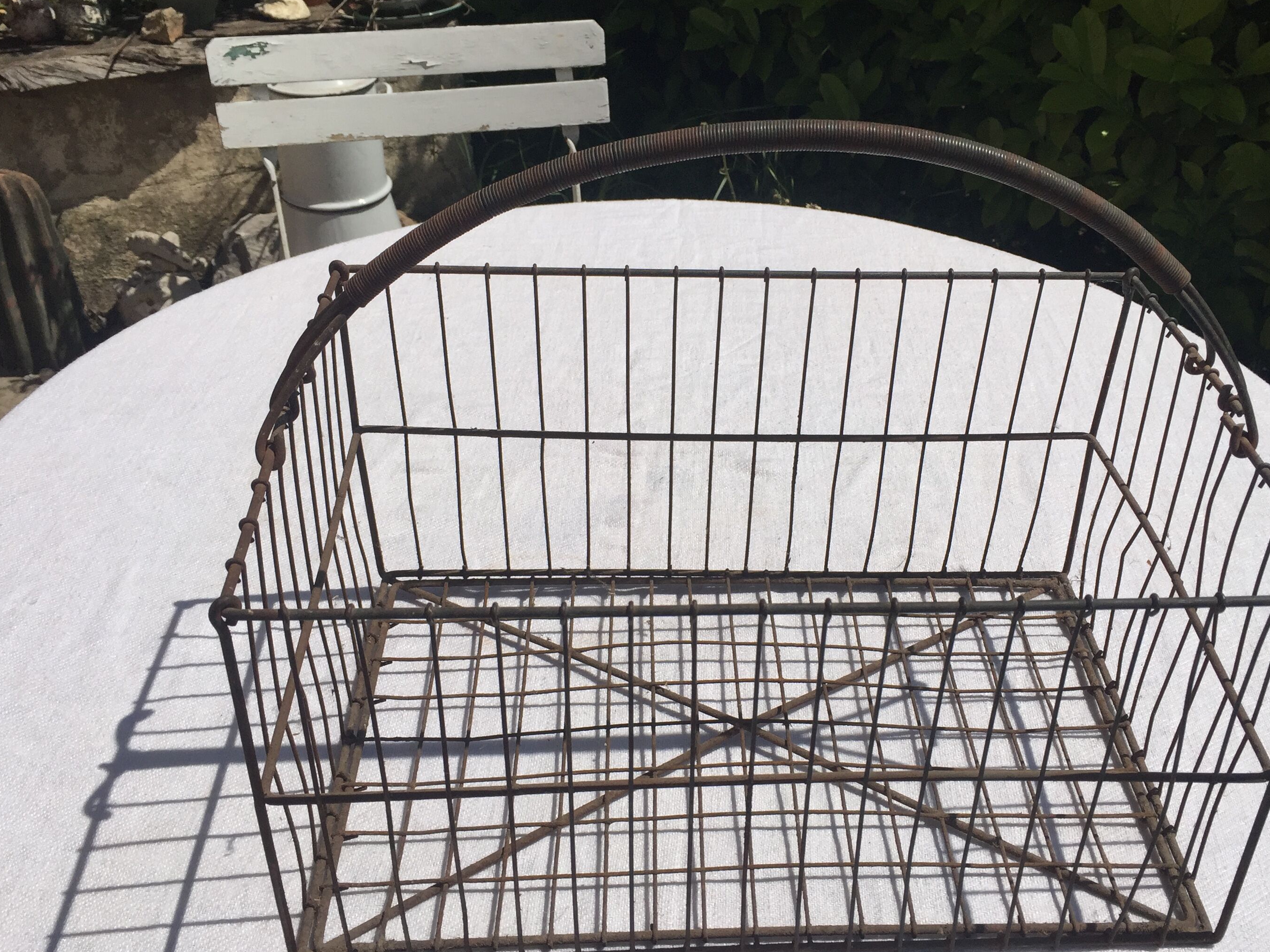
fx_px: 1284
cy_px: 487
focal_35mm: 35
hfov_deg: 52.5
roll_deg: -1.2
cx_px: 703
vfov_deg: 40.7
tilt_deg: -34.2
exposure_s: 1/7937
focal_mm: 4.15
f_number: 2.2
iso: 32
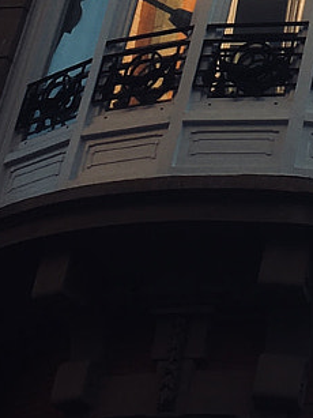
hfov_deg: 9.6
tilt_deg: +37.1
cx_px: 407
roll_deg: -11.9
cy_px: -229
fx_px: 1822
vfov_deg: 12.4
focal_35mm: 151
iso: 25
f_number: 2.2
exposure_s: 1/172
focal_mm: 4.15
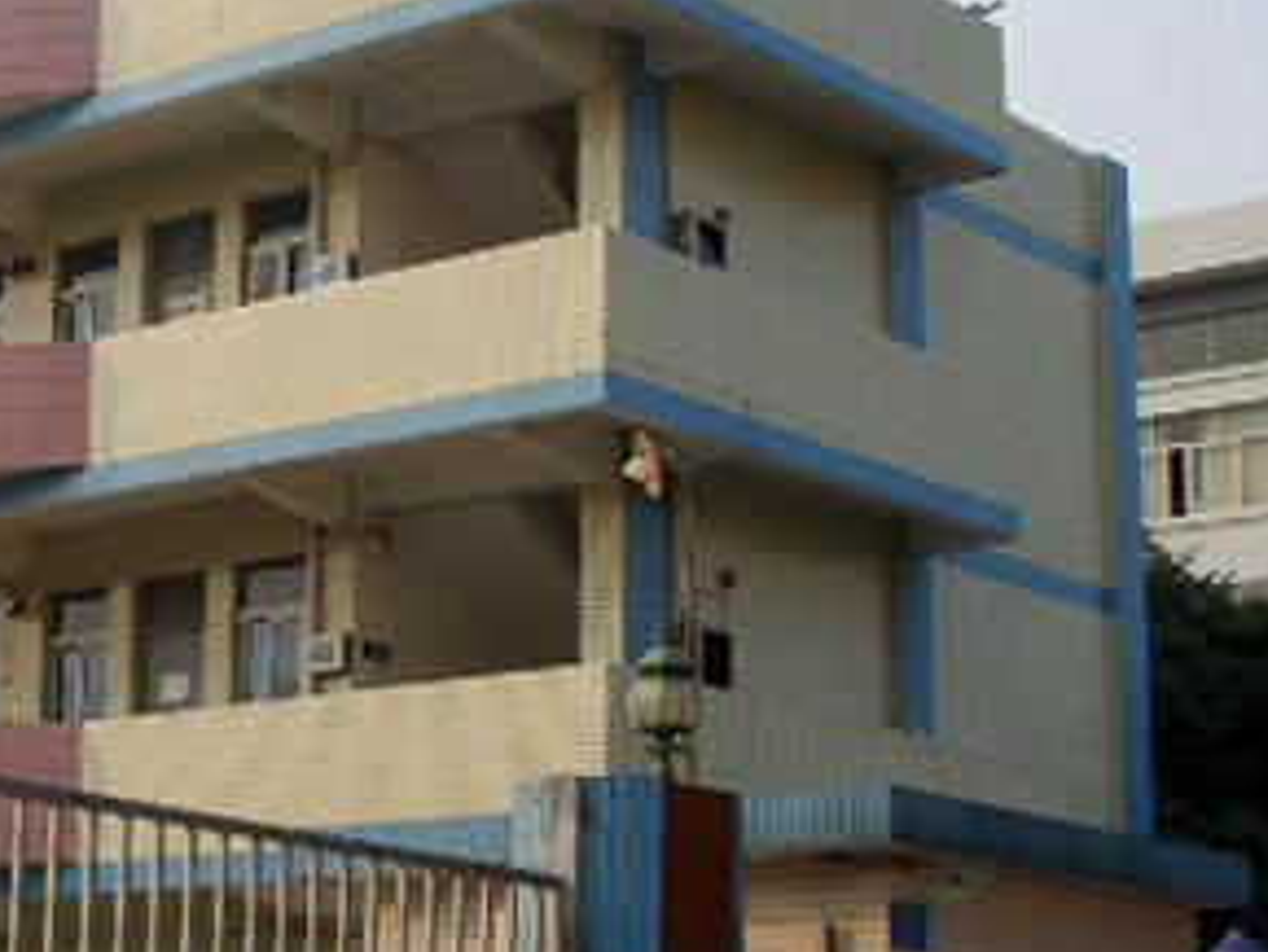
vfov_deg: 18.2
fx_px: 2968
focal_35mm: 81
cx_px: -39
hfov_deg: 23.0
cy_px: 522
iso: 50
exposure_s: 1/125
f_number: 6.3
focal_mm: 6.6
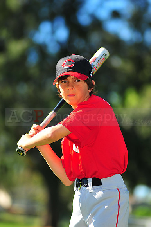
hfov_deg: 7.6
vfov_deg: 11.4
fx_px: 1134
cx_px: 76
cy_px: 114
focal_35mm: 180
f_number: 3.5
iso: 200
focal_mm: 180
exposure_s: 1/1250
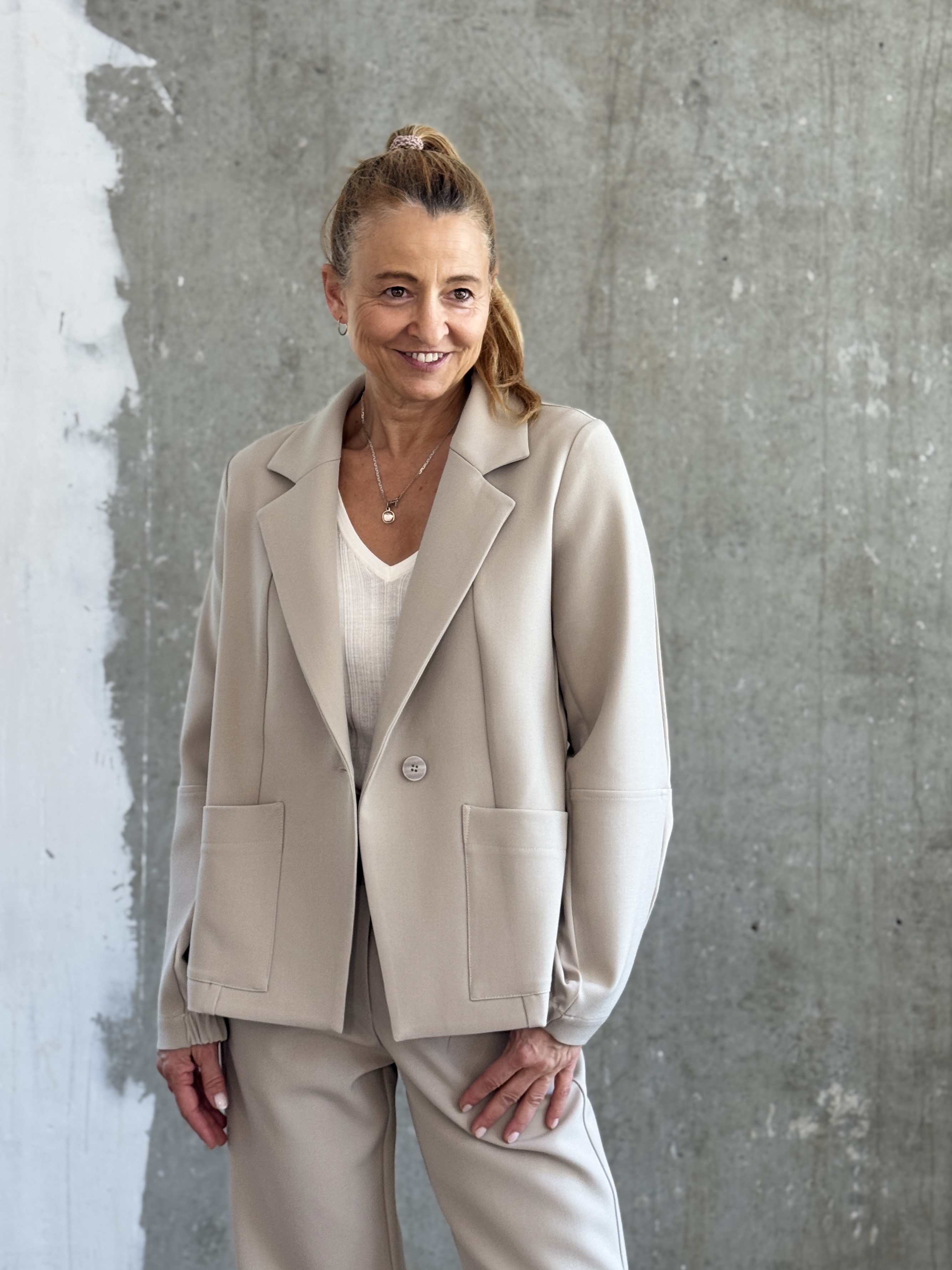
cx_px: 476
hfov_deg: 30.3
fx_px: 1760
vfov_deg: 39.7
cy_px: 635
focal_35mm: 48
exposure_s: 1/100
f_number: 1.78
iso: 80
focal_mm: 6.76
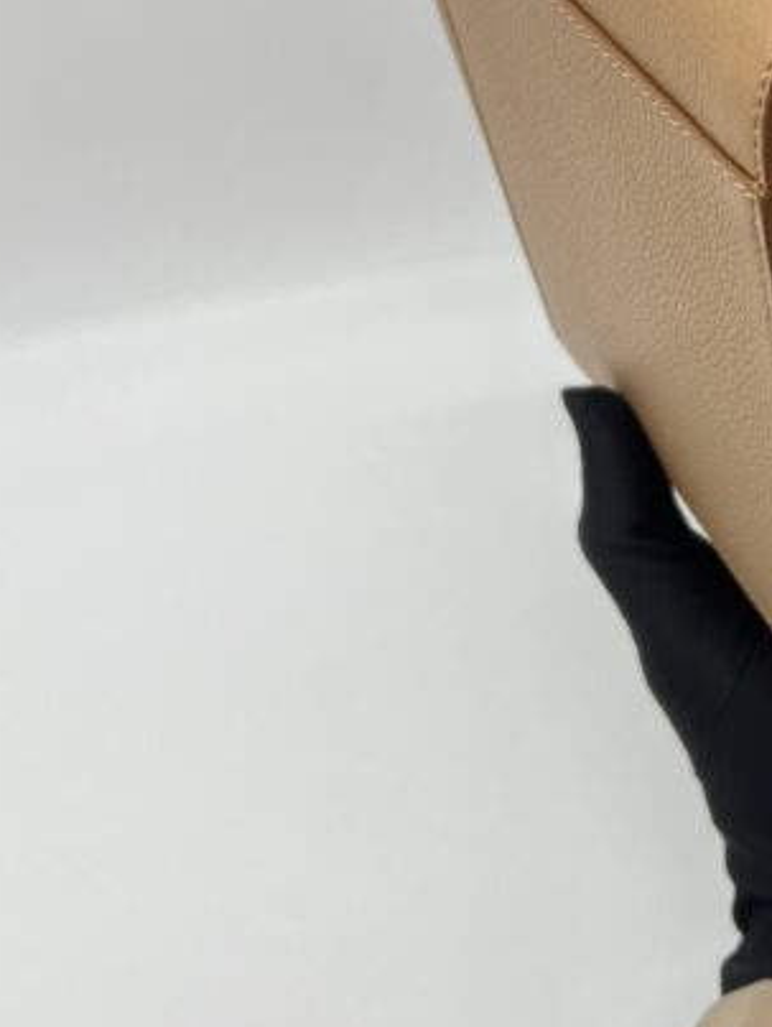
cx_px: 897
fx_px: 1959
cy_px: 201
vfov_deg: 28.7
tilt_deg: -41.0
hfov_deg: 20.9
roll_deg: +14.9
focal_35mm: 66
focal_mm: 5.7
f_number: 1.5
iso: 32
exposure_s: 1/102
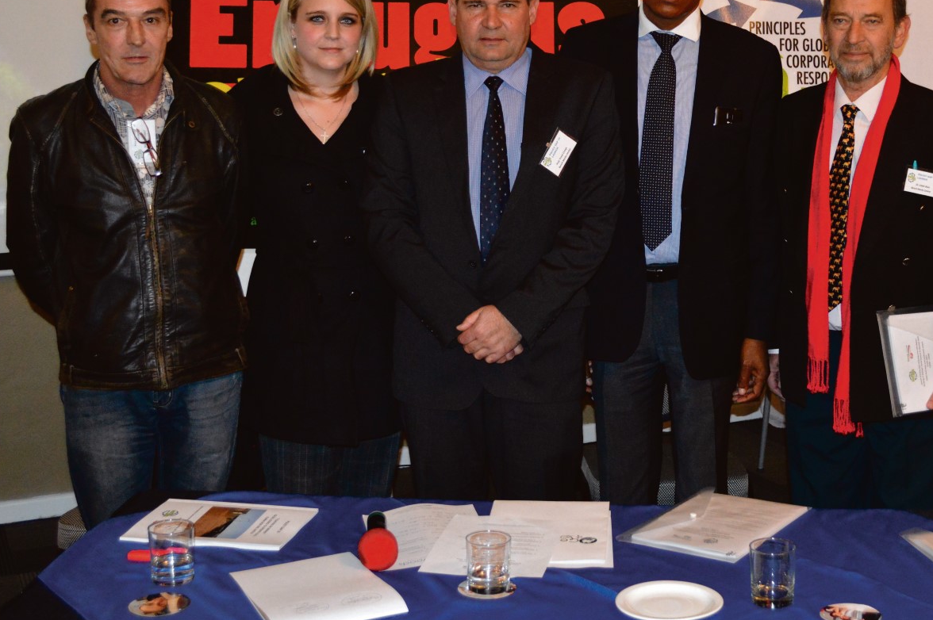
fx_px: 1502
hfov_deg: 34.2
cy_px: 226
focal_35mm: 58
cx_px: 620
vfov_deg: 23.3
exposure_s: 1/60
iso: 3200
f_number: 4.5
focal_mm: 28
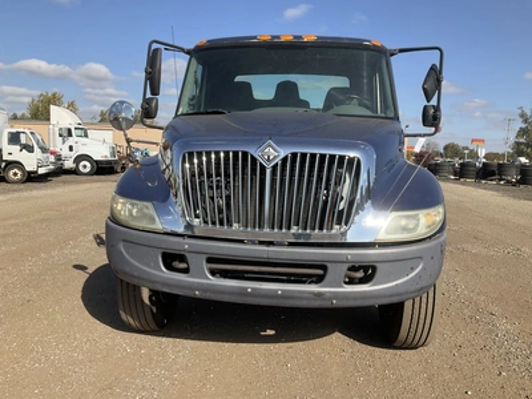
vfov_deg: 48.2
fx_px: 446
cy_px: 200
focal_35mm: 29
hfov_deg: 61.7
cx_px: 266
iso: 25
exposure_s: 1/1675
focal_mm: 3
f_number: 1.8
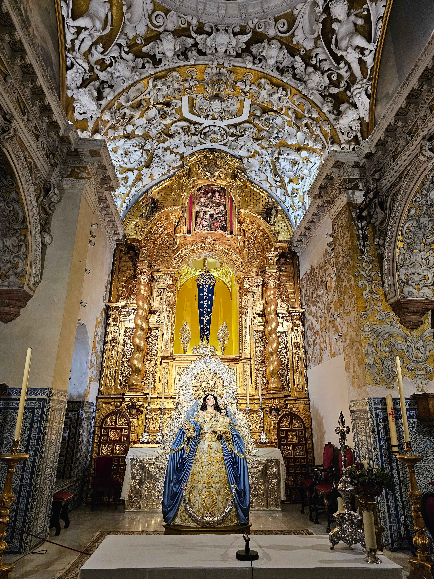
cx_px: 217
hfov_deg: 58.9
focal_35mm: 23
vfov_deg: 73.9
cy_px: 290
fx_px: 384
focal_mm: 6.3
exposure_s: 1/100
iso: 800
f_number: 1.7
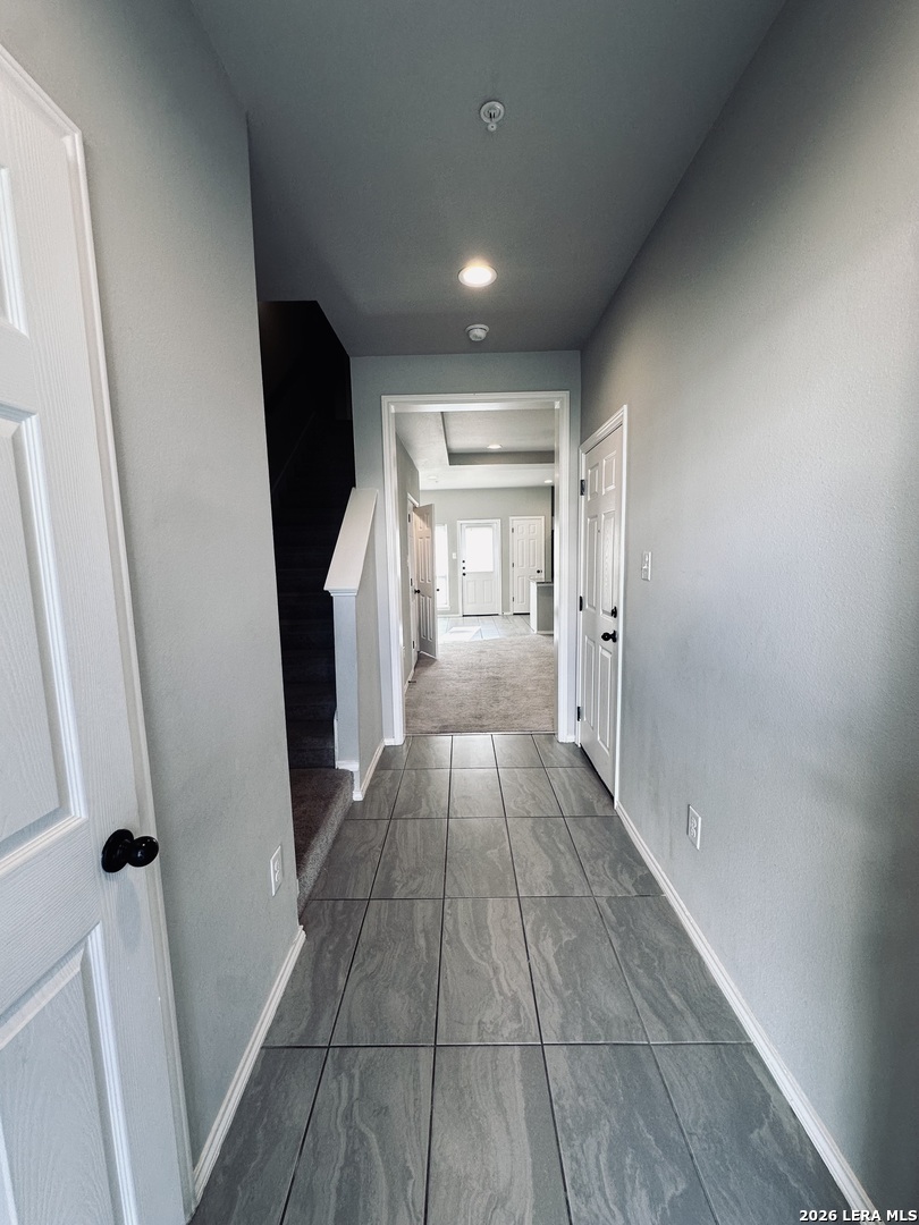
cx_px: 460
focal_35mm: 14
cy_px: 612
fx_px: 496
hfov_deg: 85.7
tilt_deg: -7.1
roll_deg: +0.7
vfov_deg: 102.1
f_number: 2.2
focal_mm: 2.22
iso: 125
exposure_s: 1/120
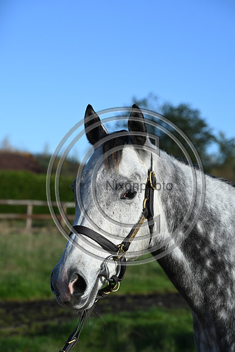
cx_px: 118
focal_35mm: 102
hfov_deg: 13.4
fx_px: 998
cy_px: 176
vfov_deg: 20.0
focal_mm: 102
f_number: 5.6
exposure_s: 1/1250
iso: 280
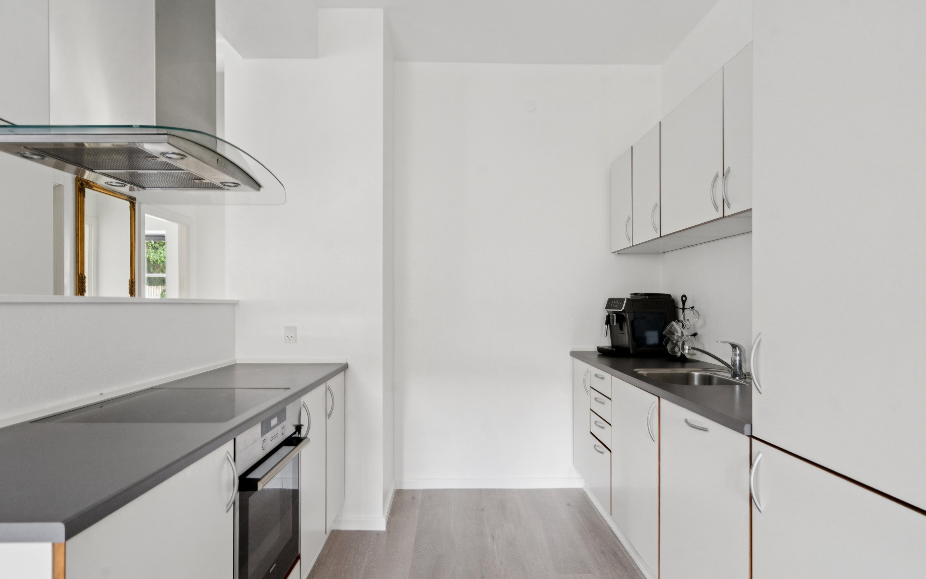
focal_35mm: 20
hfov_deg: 85.1
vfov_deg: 59.6
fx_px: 505
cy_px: 309
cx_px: 471
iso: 800
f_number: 7.1
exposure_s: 1/25
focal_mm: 19
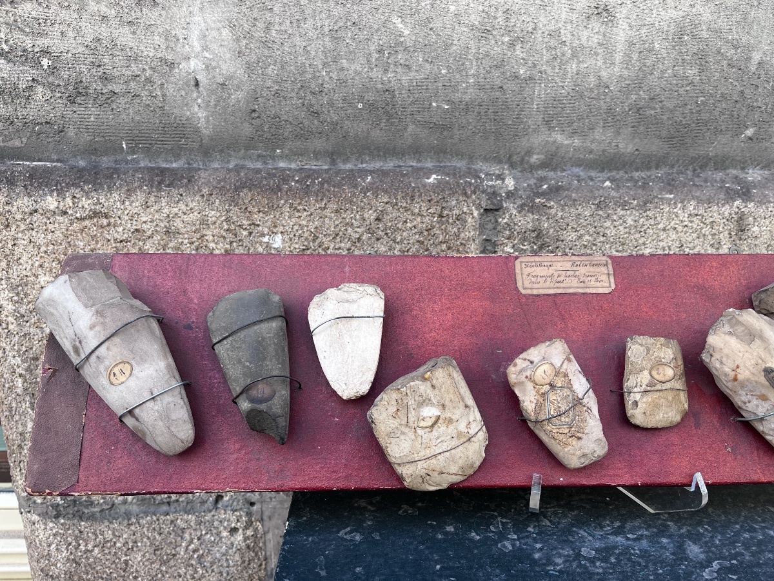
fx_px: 581
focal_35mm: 26
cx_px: 387
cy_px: 290
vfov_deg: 53.1
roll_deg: -0.7
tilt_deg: -16.7
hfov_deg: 67.3
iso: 50
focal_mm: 5.1
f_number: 1.6
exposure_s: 1/362
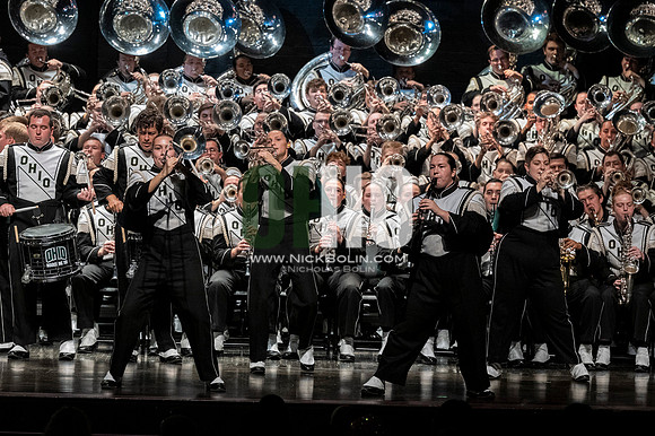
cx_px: 328
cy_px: 218
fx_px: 3819
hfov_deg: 9.8
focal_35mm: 210
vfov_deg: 6.5
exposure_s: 1/500
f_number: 4
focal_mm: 140
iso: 4000
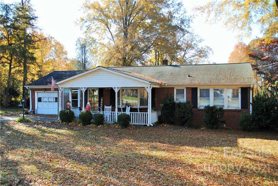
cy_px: 93
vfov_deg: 40.0
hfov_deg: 57.2
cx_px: 139
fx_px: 255
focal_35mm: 33
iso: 100
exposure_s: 1/200
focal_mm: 22
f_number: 4.5
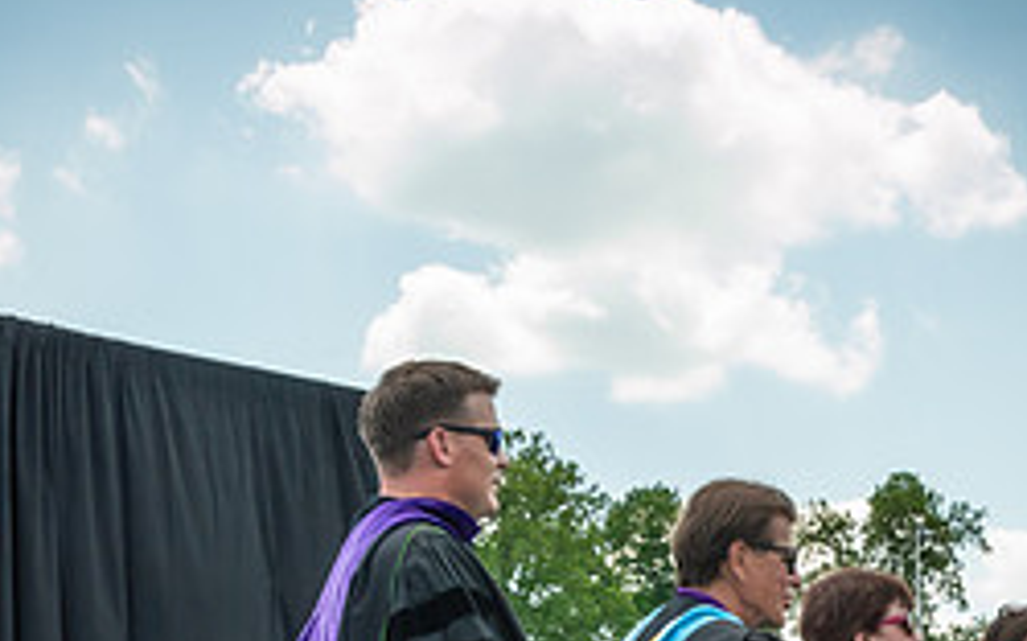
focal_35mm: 88
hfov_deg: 23.3
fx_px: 2462
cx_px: 800
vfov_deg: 14.1
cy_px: 891
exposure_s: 1/320
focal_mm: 17
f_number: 7.1
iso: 200
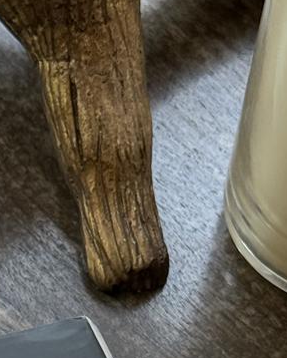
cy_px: 547
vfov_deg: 9.0
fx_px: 2220
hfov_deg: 7.4
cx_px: 45
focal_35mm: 209
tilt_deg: -57.0
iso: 125
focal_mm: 6.76
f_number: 1.78
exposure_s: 1/155
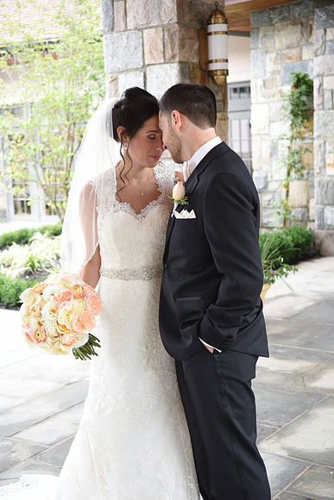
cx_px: 167
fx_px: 765
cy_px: 250
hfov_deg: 24.6
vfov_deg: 36.2
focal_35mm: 55
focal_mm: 55
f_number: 4.5
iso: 1000
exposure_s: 1/200
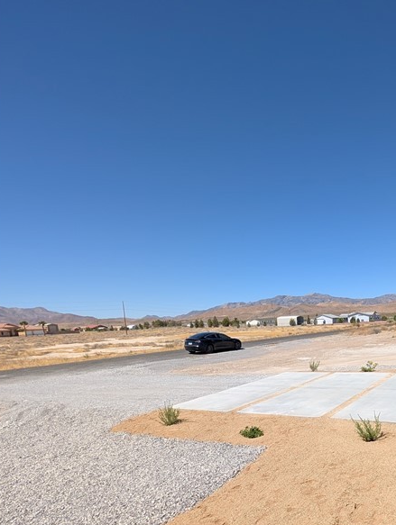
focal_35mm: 21
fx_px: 319
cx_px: 333
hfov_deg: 57.3
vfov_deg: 75.1
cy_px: 371
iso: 55
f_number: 1.7
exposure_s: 1/3663
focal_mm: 2.02
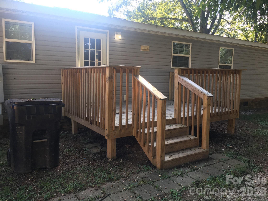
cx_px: 134
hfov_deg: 61.7
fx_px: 225
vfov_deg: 48.2
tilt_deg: -5.4
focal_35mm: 29
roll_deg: -1.5
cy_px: 100
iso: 32
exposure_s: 1/120
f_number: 2.2
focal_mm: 4.15
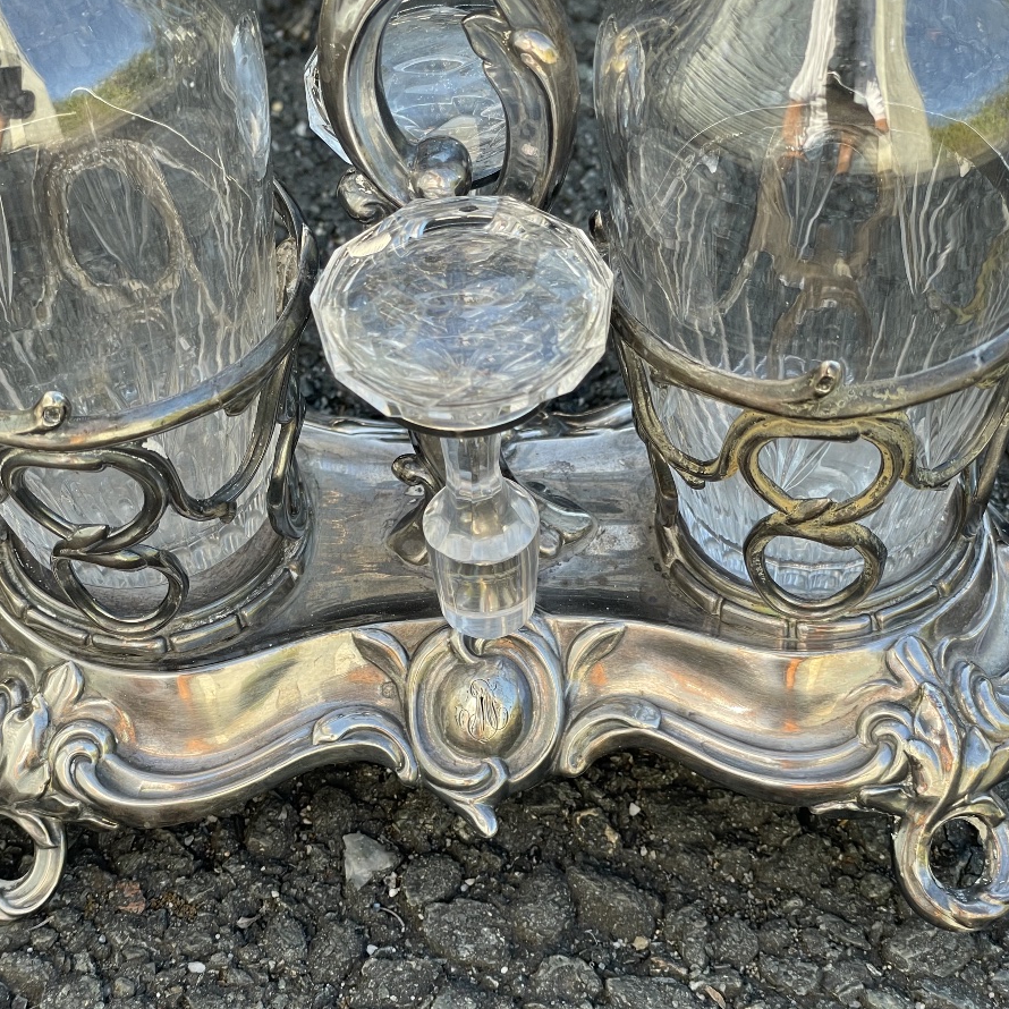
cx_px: 503
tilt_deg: -53.6
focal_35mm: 62
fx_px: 2045
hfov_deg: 27.7
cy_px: 625
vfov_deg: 27.6
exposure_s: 1/101
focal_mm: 6
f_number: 2
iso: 25
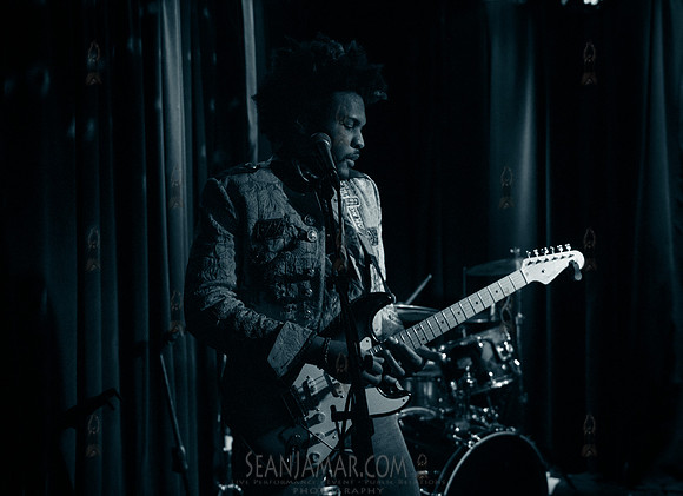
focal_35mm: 40
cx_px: 373
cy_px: 248
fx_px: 786
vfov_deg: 35.0
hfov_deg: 46.9
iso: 12800
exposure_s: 1/320
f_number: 3.5
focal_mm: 38
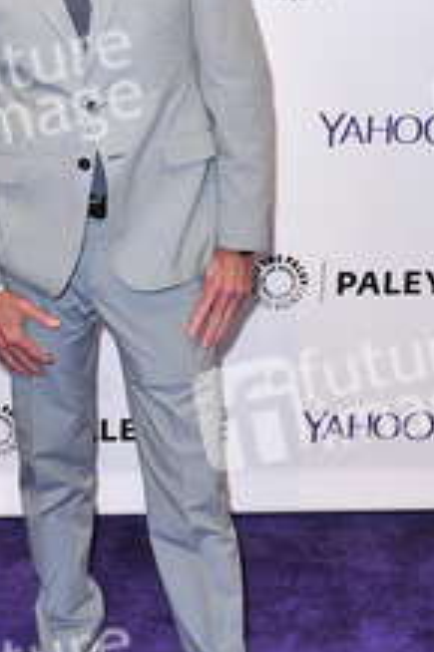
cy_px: 251
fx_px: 1032
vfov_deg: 34.9
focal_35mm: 57
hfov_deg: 23.3
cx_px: 76
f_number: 4
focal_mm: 31
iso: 400
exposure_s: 1/320
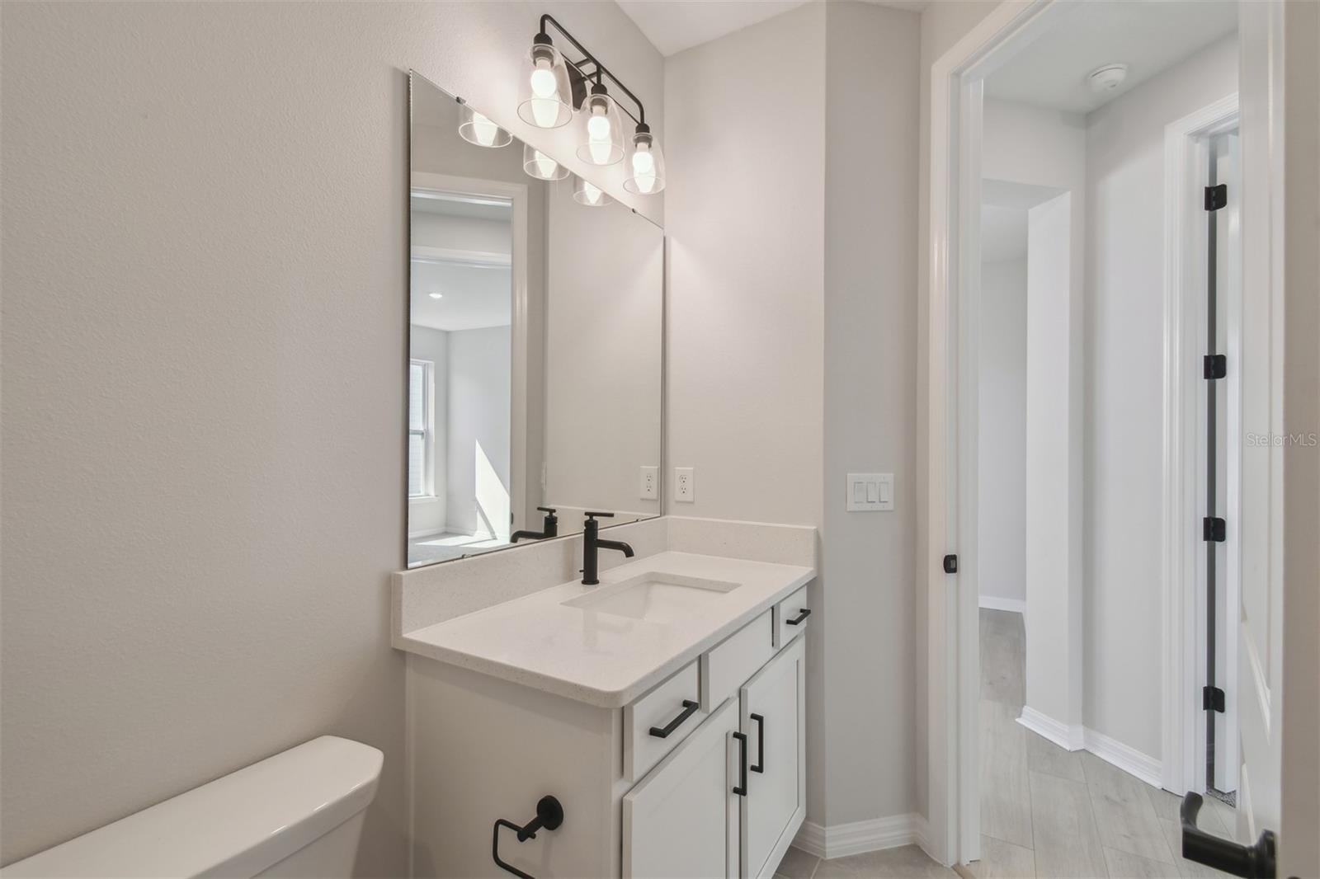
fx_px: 550
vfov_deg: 77.3
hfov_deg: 100.4
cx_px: 660
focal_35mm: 15
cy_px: 440
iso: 100
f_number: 7.1
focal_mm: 10
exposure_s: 1/60
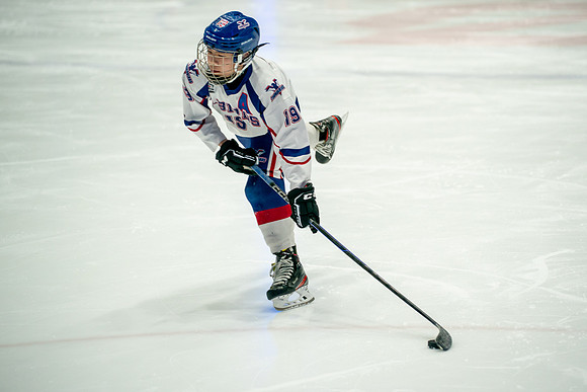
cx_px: 337
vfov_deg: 7.4
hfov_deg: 11.0
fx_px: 3035
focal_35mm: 186
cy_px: 174
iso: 1600
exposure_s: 1/800
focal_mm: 143
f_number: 2.8
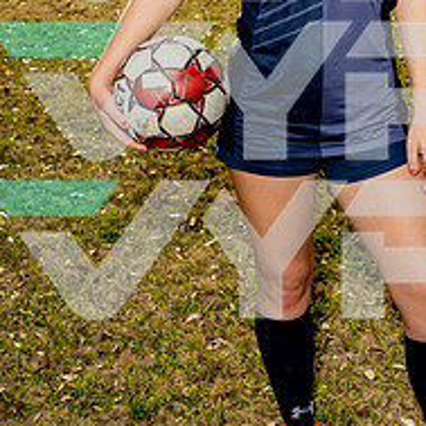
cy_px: 92
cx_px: 320
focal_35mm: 83
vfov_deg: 20.7
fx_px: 1156
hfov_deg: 20.7
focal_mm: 41
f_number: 6.3
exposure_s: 1/250
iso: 100
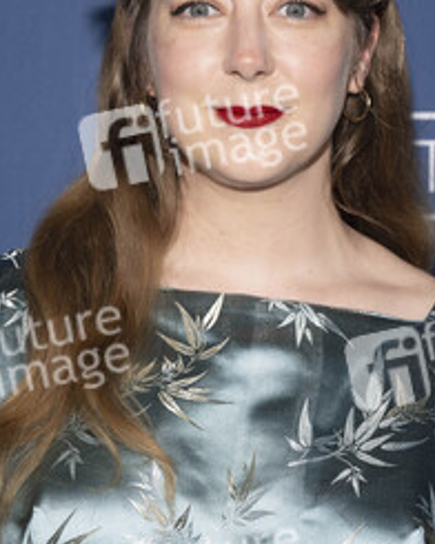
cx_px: 257
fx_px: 2044
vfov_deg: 15.2
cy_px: 249
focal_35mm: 127
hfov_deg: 12.1
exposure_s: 1/200
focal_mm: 83
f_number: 5.6
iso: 800
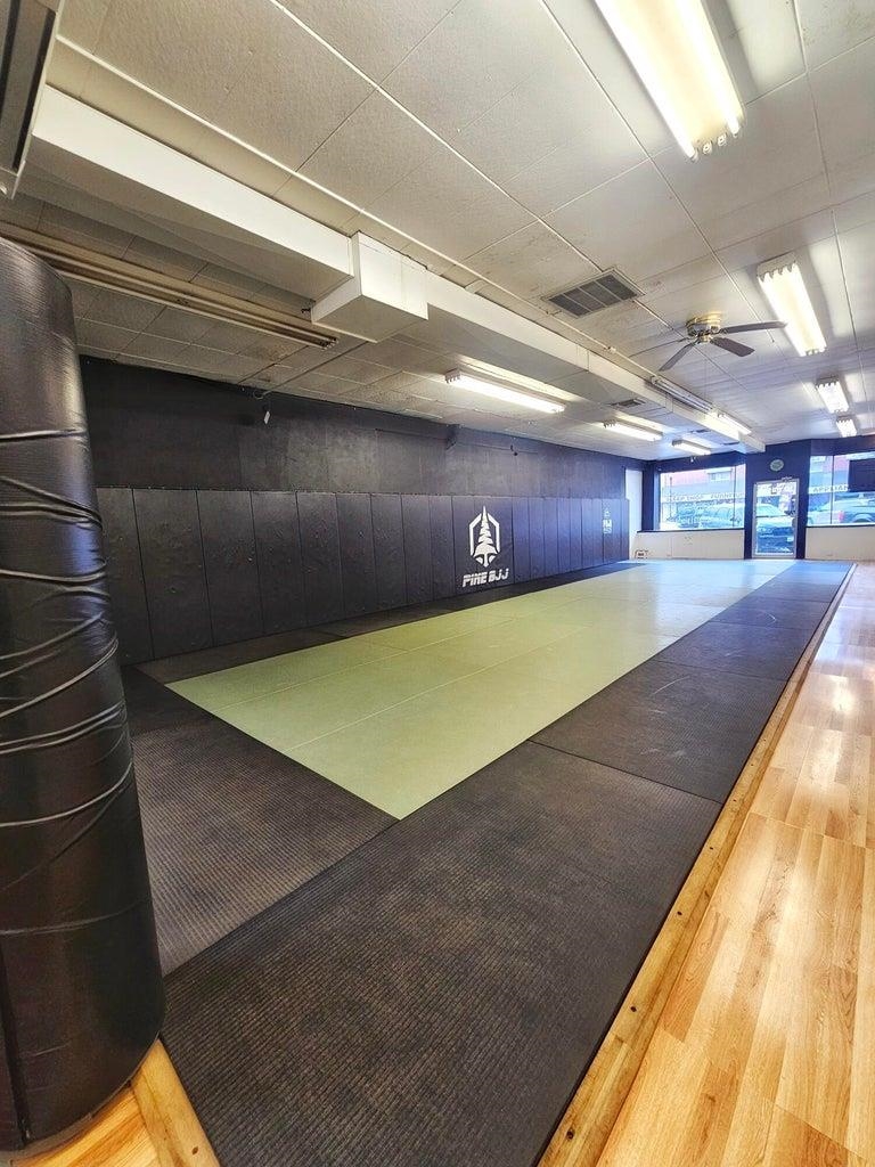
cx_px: 438
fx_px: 438
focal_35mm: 13
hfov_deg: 89.9
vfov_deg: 106.2
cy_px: 584
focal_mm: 2.2
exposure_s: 1/60
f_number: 2.2
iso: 250
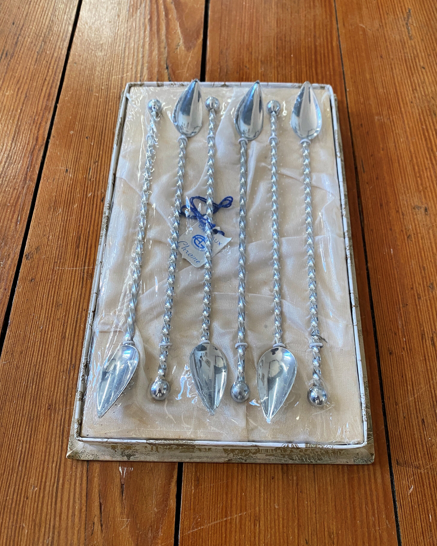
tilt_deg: -64.7
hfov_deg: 51.5
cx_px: 224
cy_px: 279
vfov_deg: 62.2
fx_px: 453
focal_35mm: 28
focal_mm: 4.25
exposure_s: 1/93
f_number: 1.8
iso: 125
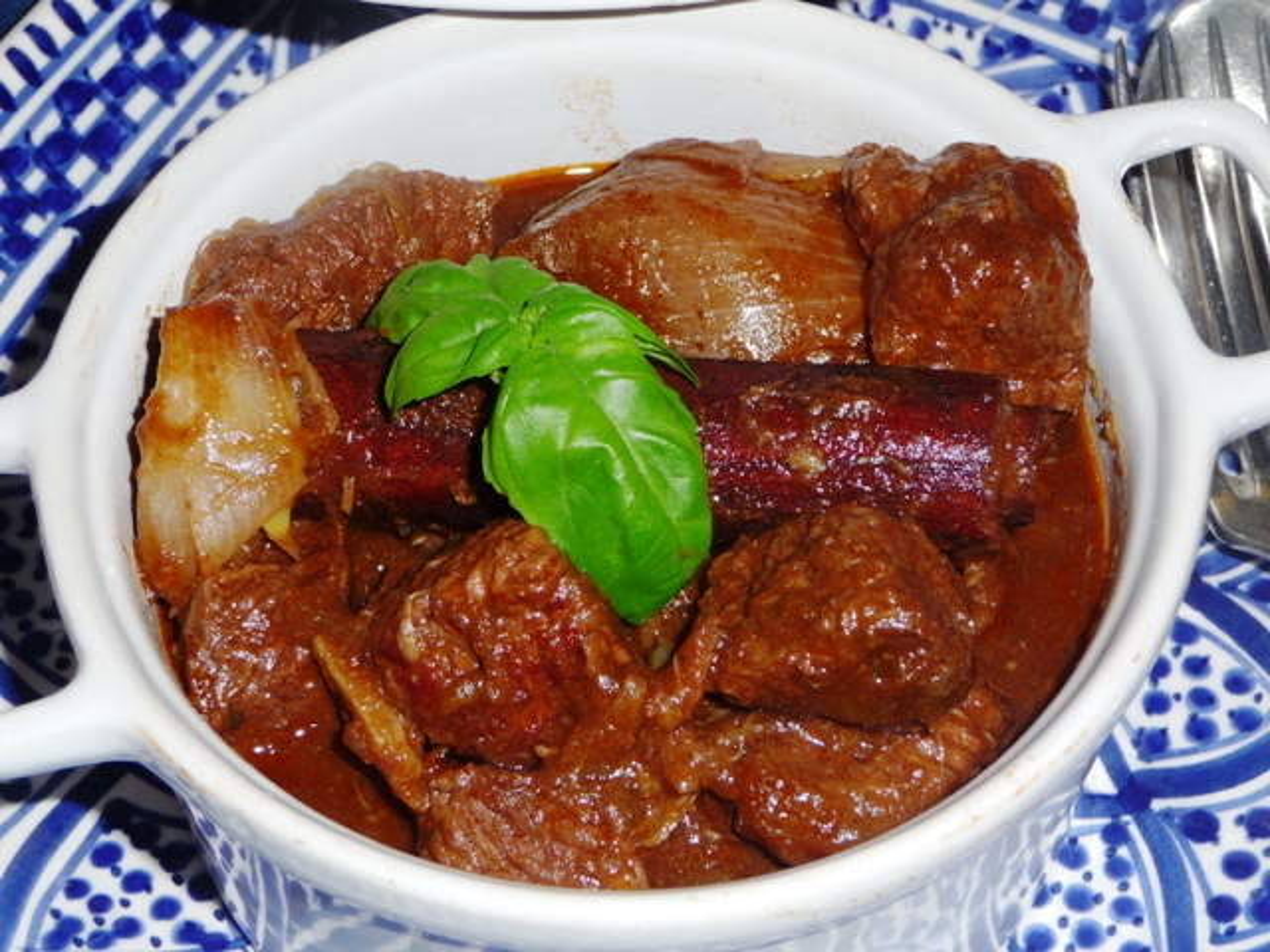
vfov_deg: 17.6
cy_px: 476
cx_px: 635
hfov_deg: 23.3
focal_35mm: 84
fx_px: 3082
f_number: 4.7
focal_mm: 14.2
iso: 100
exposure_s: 1/40
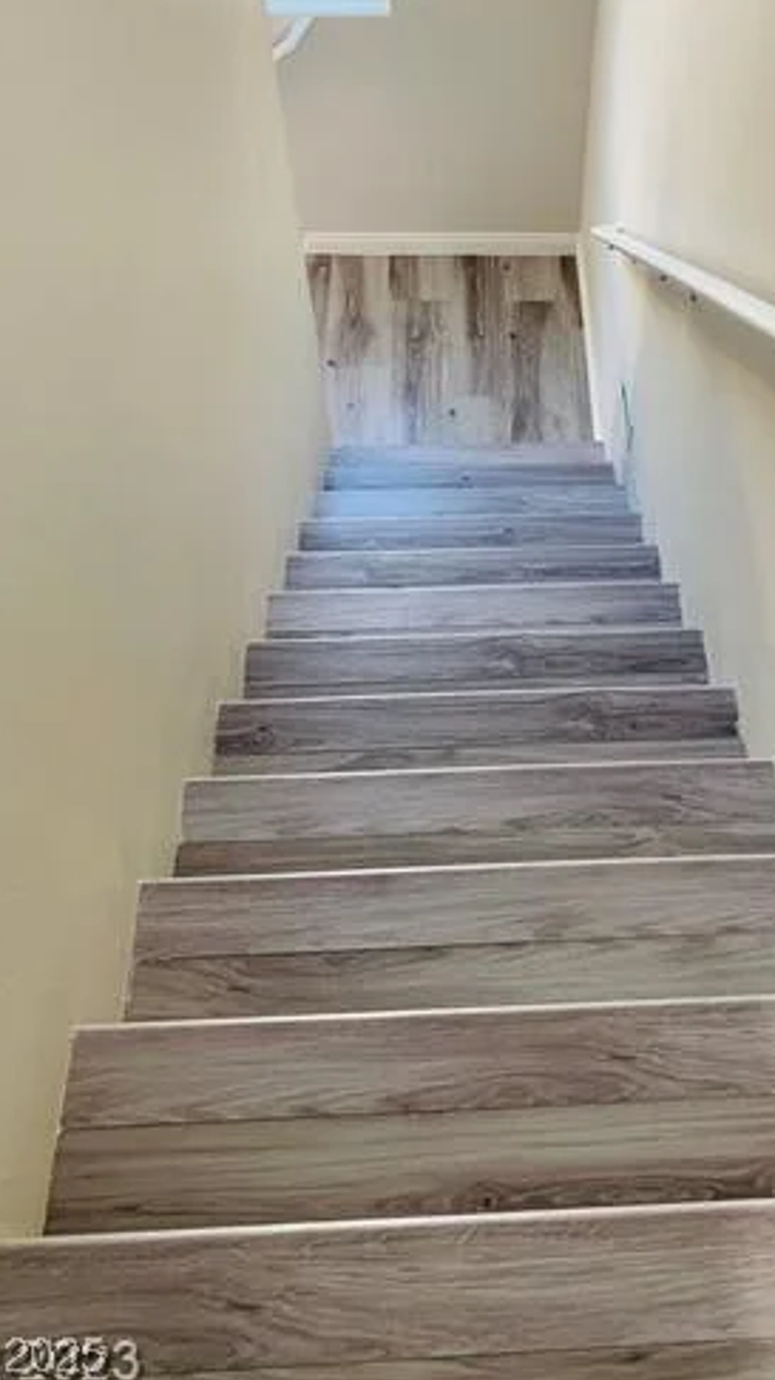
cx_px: 525
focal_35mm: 35
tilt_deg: -54.8
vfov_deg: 56.2
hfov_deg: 33.4
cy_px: 551
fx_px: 1280
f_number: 1.8
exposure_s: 1/60
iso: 80
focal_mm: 4.25
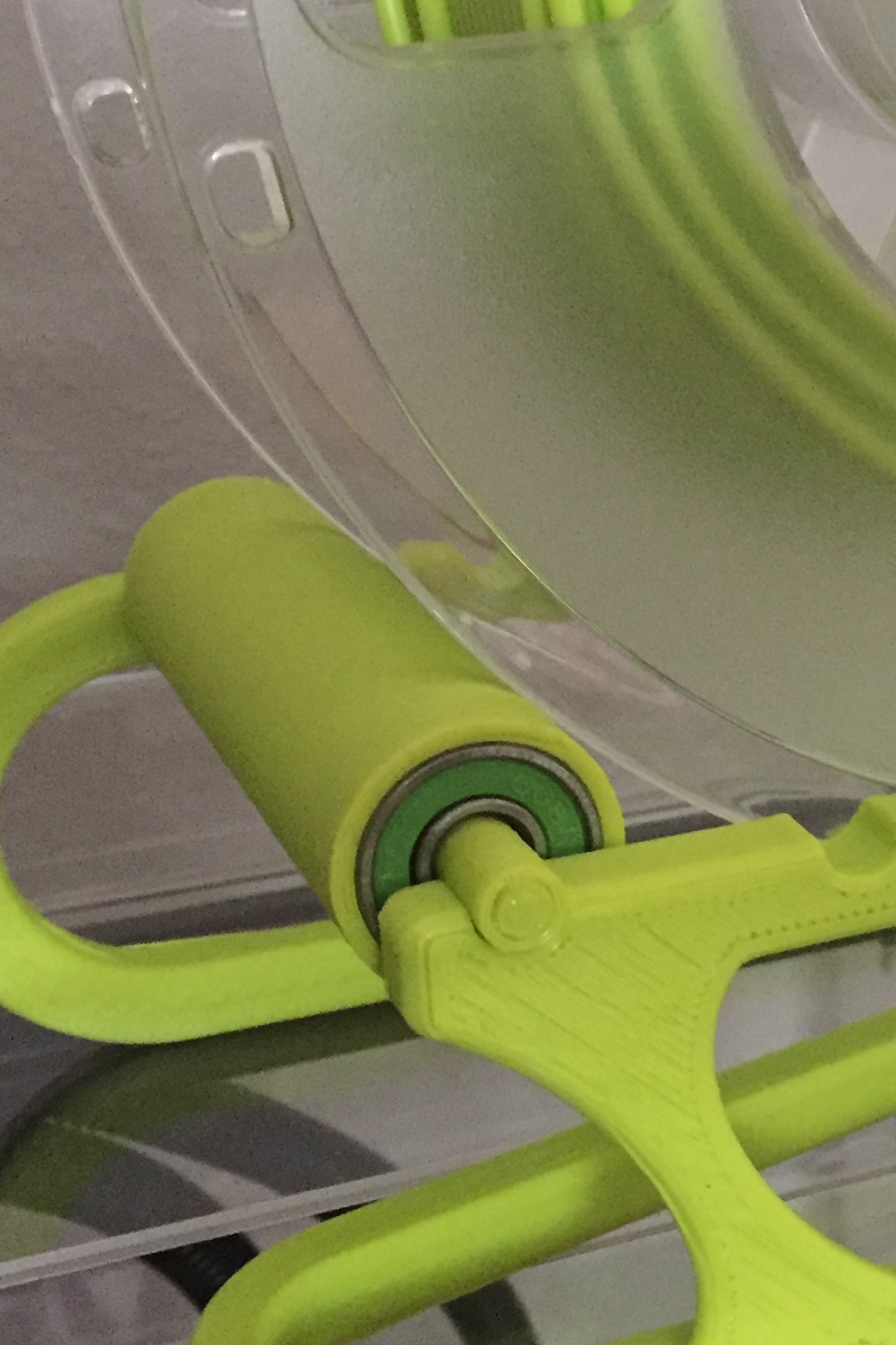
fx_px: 2465
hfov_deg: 19.7
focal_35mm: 66
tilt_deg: -16.1
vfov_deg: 30.5
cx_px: 1001
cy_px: 662
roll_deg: +0.2
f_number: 2.2
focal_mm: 4.15
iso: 320
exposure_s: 1/15
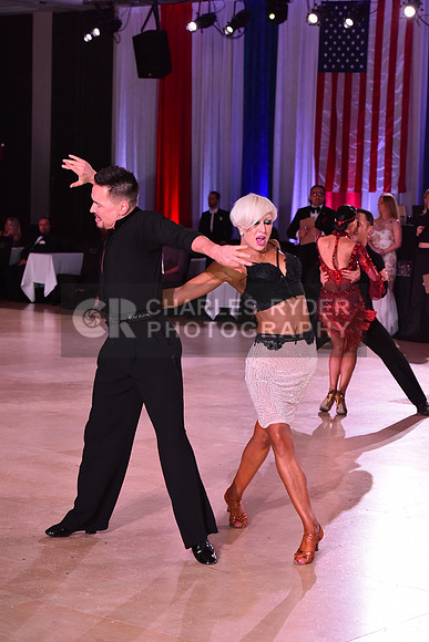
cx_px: 214
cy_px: 321
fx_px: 1643
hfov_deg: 14.9
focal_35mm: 92
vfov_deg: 22.1
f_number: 6.3
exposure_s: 1/320
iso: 2500
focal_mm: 92
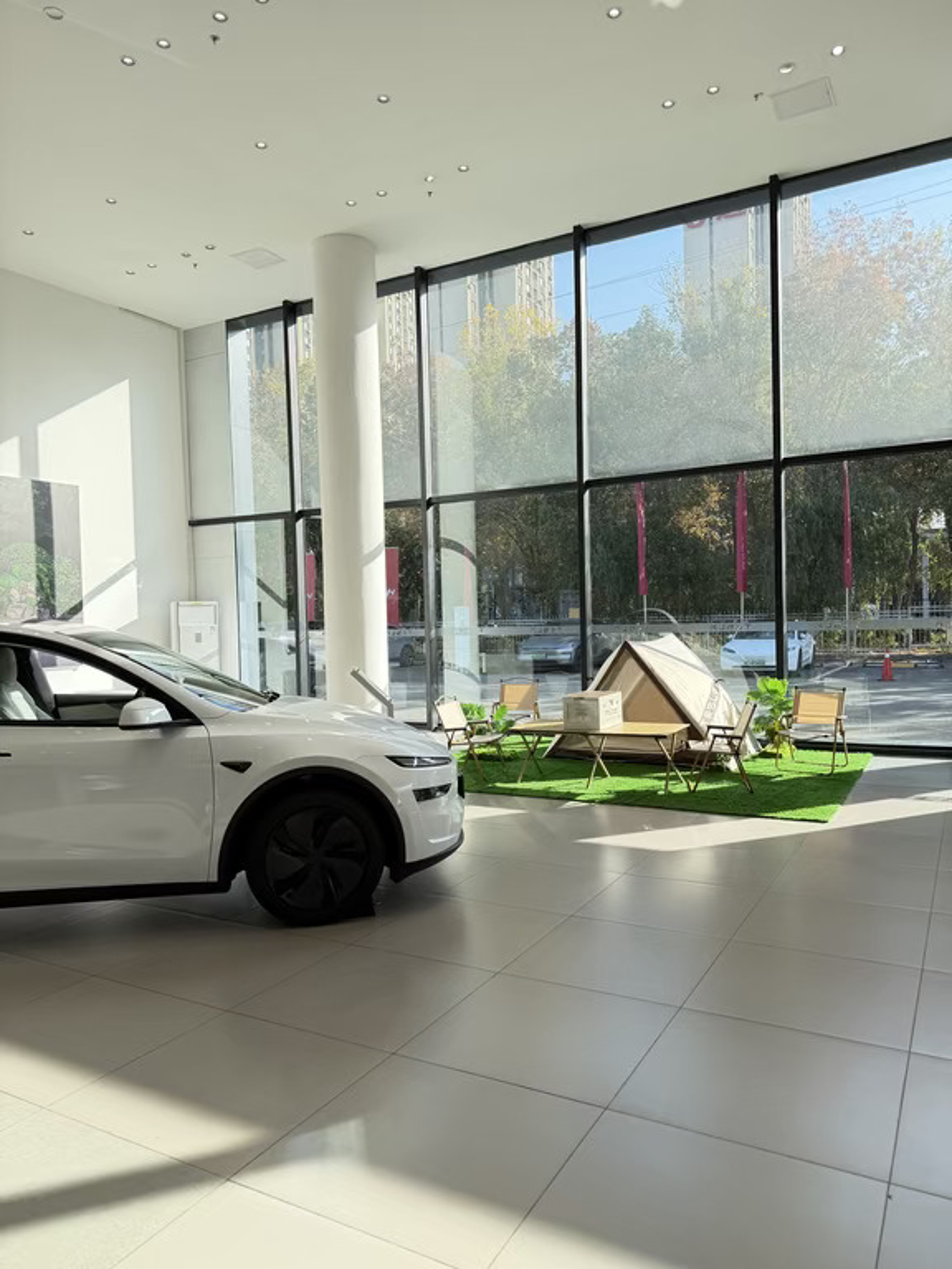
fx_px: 880
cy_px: 634
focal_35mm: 24
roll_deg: +1.1
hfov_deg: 56.8
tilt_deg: -1.6
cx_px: 476
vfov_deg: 71.6
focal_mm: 6.76
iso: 80
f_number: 1.78
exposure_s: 1/898
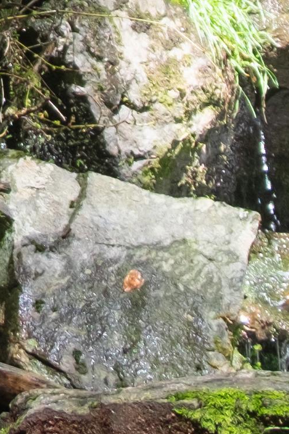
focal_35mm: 324
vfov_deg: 6.0
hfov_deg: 4.1
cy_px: -744
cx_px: -550
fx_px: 3901
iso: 160
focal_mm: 28
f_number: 4
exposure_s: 1/160
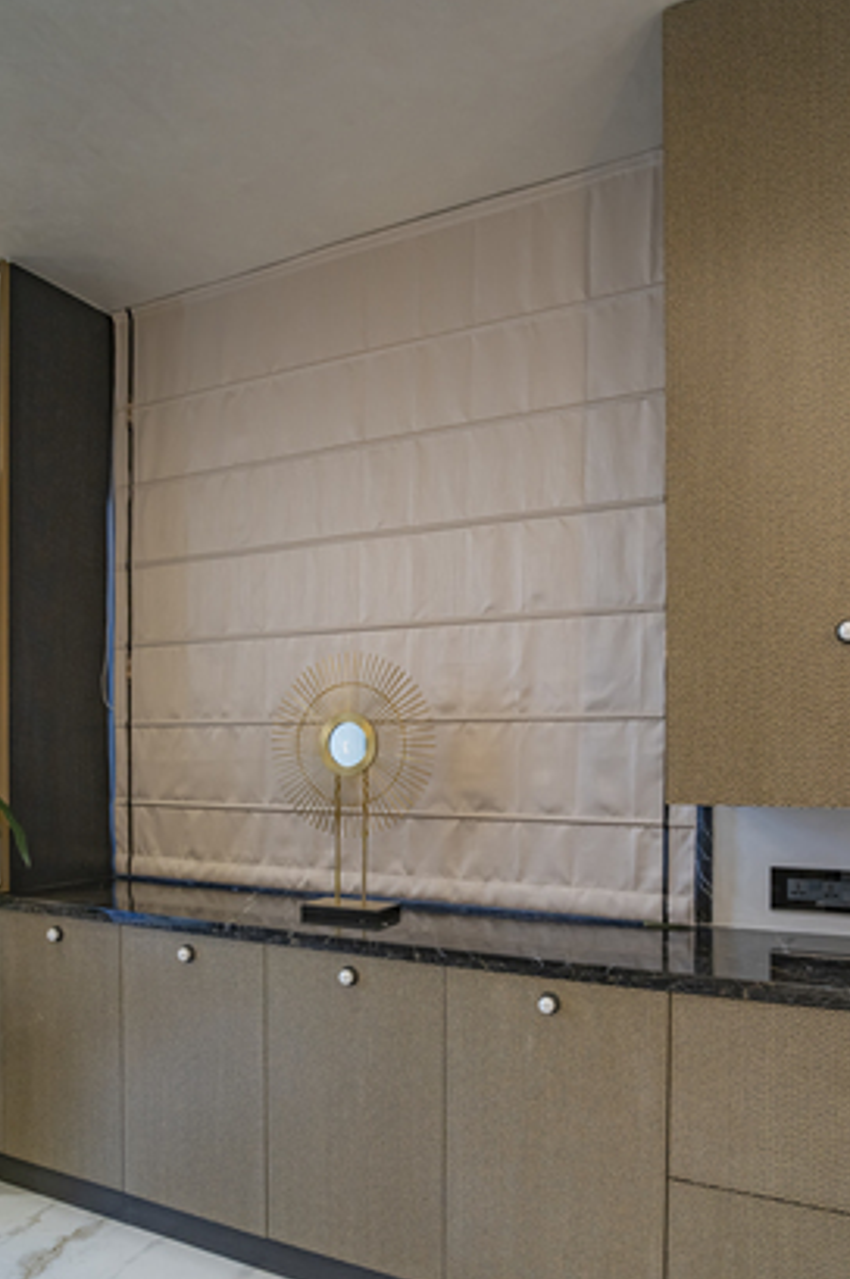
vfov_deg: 73.4
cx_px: 458
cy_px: 733
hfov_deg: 53.0
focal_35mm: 24
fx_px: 851
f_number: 6.7
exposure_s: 1/125
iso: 640
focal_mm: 18
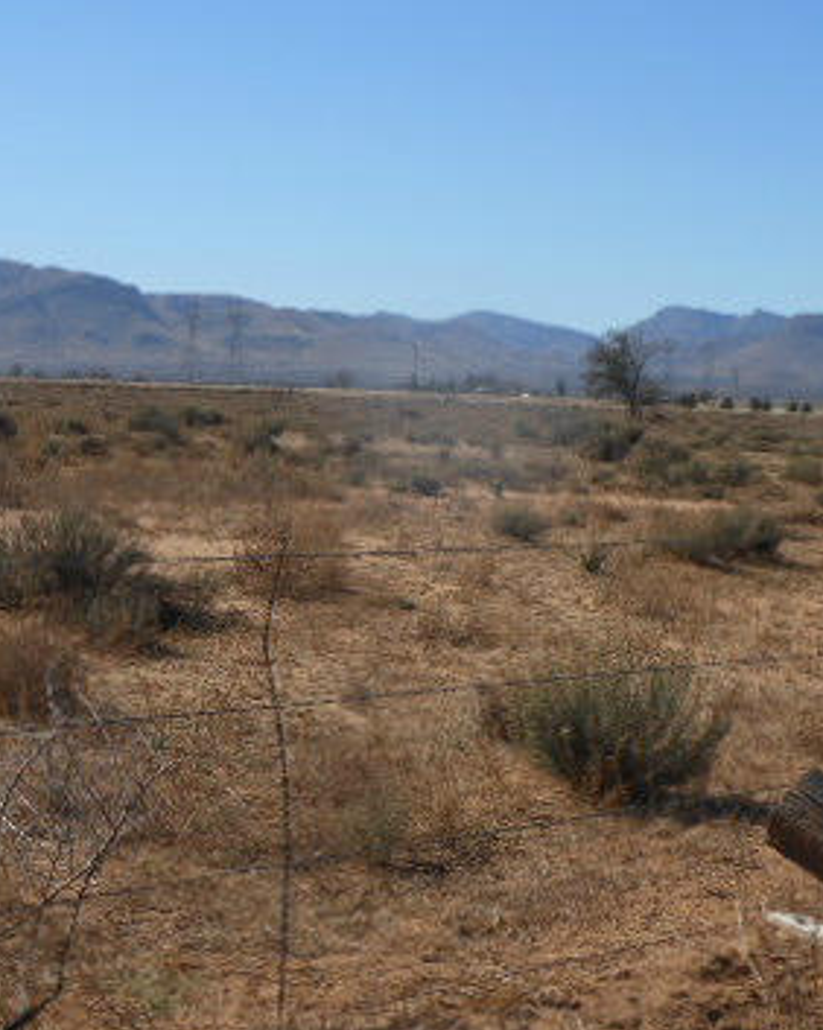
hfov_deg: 22.1
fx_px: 2103
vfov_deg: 27.4
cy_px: 388
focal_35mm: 69
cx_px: 458
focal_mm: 6.9
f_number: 4.3
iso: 80
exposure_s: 1/800
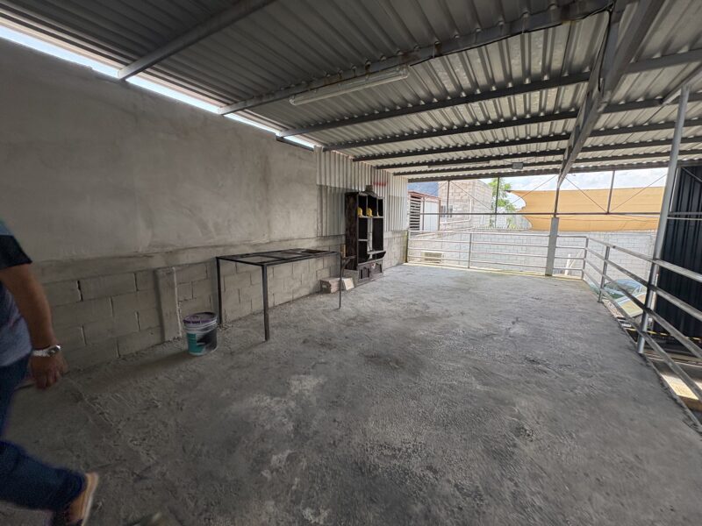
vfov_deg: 85.7
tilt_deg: -7.8
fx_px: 284
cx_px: 351
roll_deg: -0.1
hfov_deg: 102.1
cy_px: 263
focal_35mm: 14
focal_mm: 2.22
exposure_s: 1/210
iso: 64
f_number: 2.2
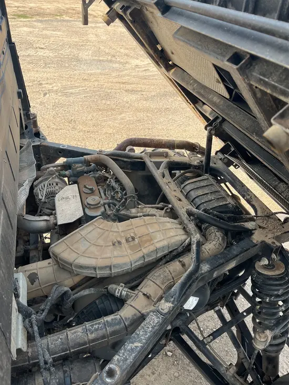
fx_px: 289
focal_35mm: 26
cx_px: 144
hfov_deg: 53.1
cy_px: 192
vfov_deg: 67.3
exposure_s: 1/608
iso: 50
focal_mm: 5.1
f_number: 1.6
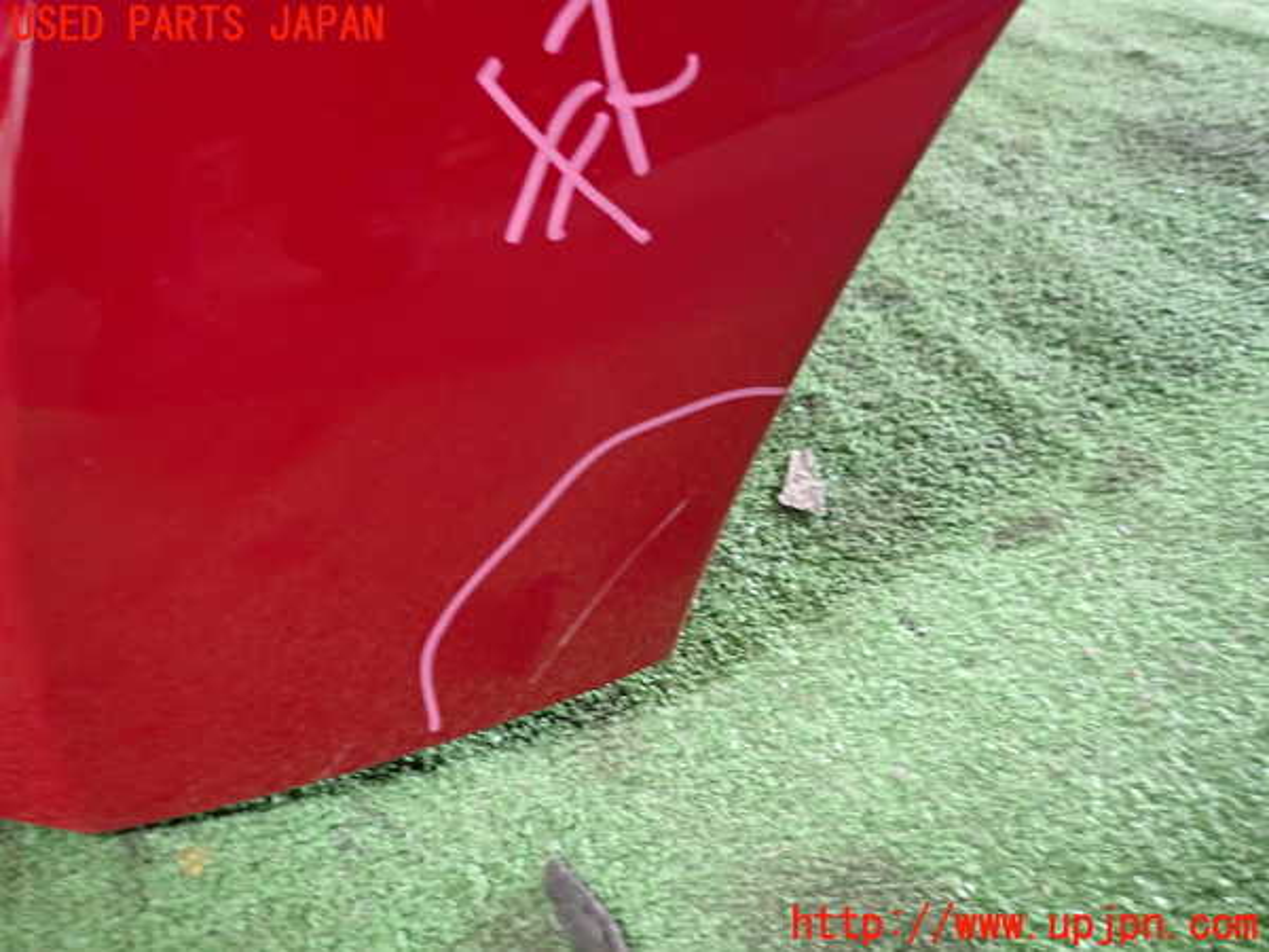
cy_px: 476
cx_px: 634
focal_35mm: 25
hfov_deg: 69.4
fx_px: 916
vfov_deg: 54.9
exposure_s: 1/30
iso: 500
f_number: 2
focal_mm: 4.5
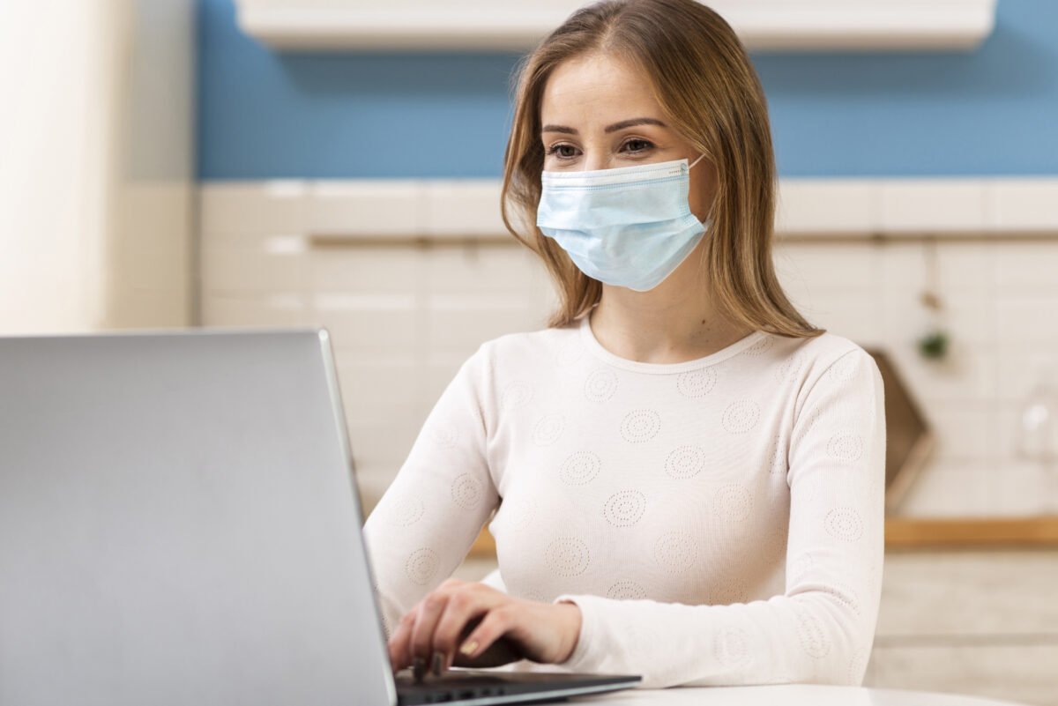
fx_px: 2499
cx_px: 529
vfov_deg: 16.1
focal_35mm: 85
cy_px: 353
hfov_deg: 23.9
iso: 250
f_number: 3.5
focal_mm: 85
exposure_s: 1/160
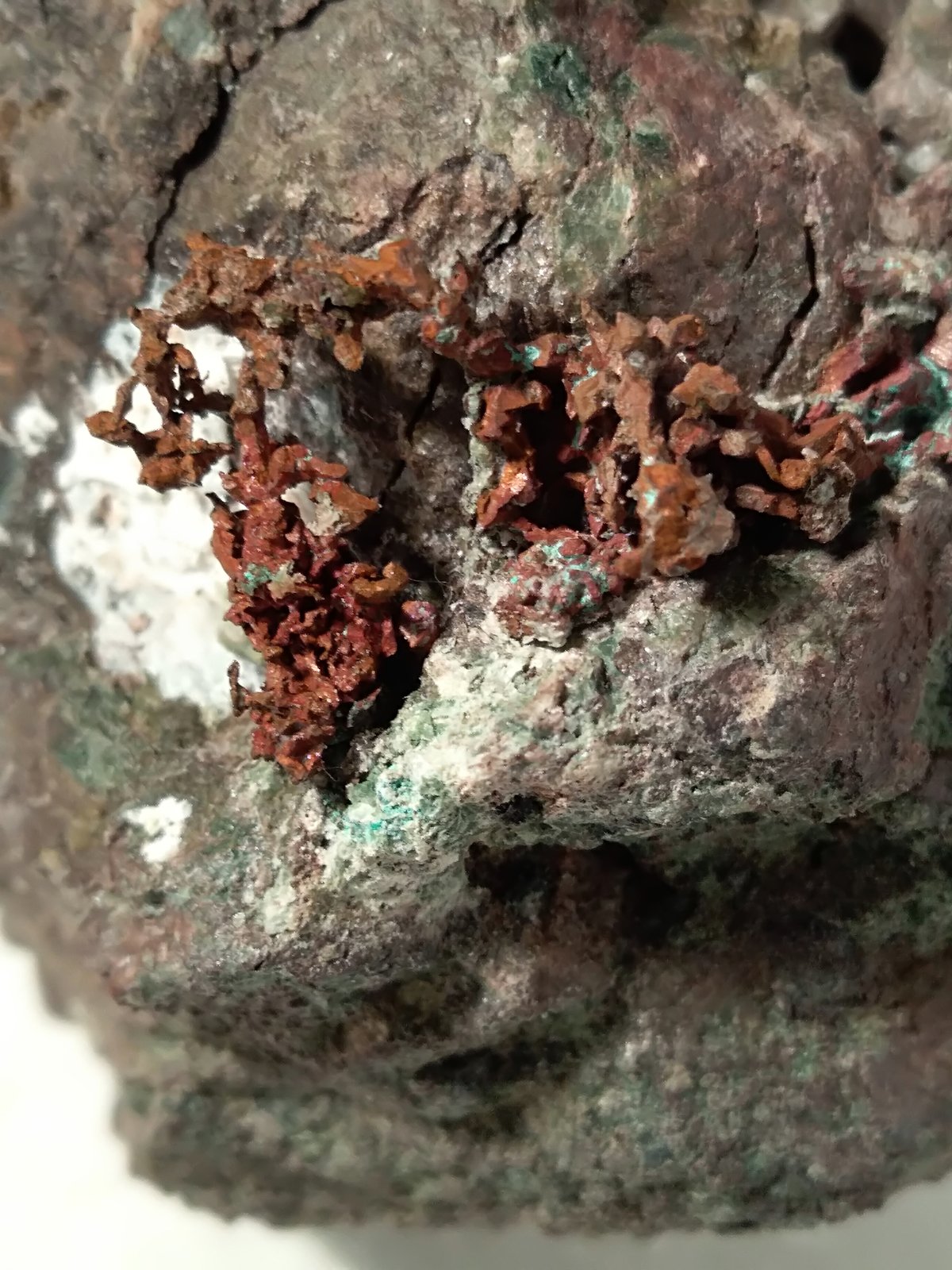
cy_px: 635
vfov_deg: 67.3
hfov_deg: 53.1
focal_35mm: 26
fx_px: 953
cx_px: 476
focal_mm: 3.54
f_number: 2
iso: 147
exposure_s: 1/100
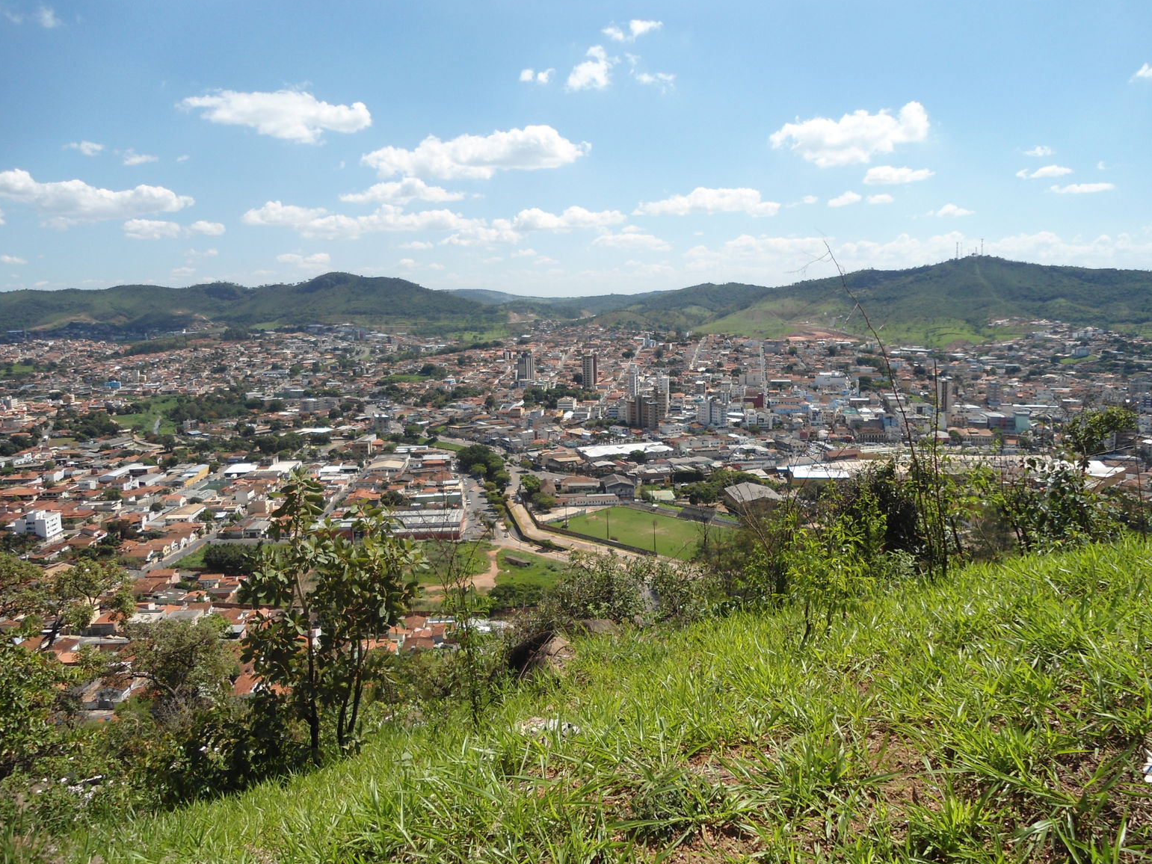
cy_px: 444
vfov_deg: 51.4
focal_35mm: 27
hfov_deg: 65.3
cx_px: 597
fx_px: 899
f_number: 8
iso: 80
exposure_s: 1/160
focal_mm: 4.7
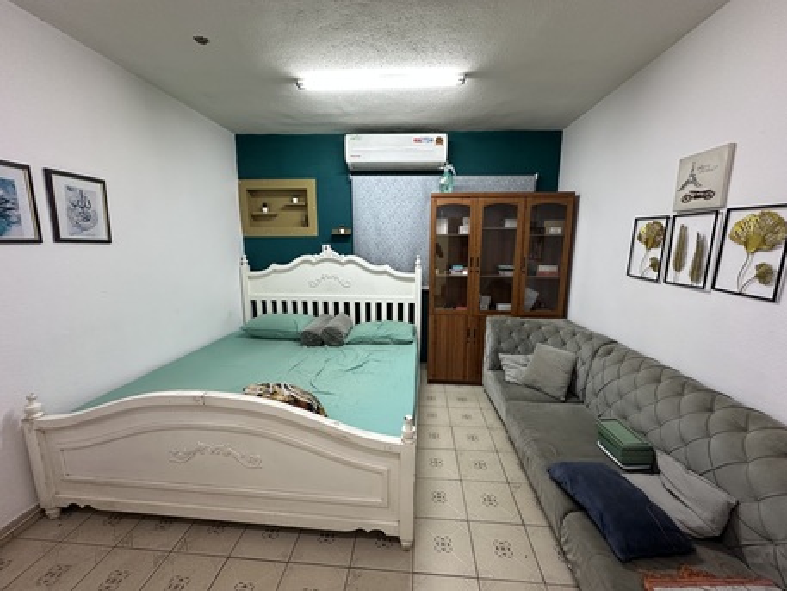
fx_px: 318
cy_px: 296
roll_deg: -0.2
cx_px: 394
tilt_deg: -8.7
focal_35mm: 14
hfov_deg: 102.0
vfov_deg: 85.7
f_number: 2.2
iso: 160
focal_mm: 2.22
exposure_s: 1/60
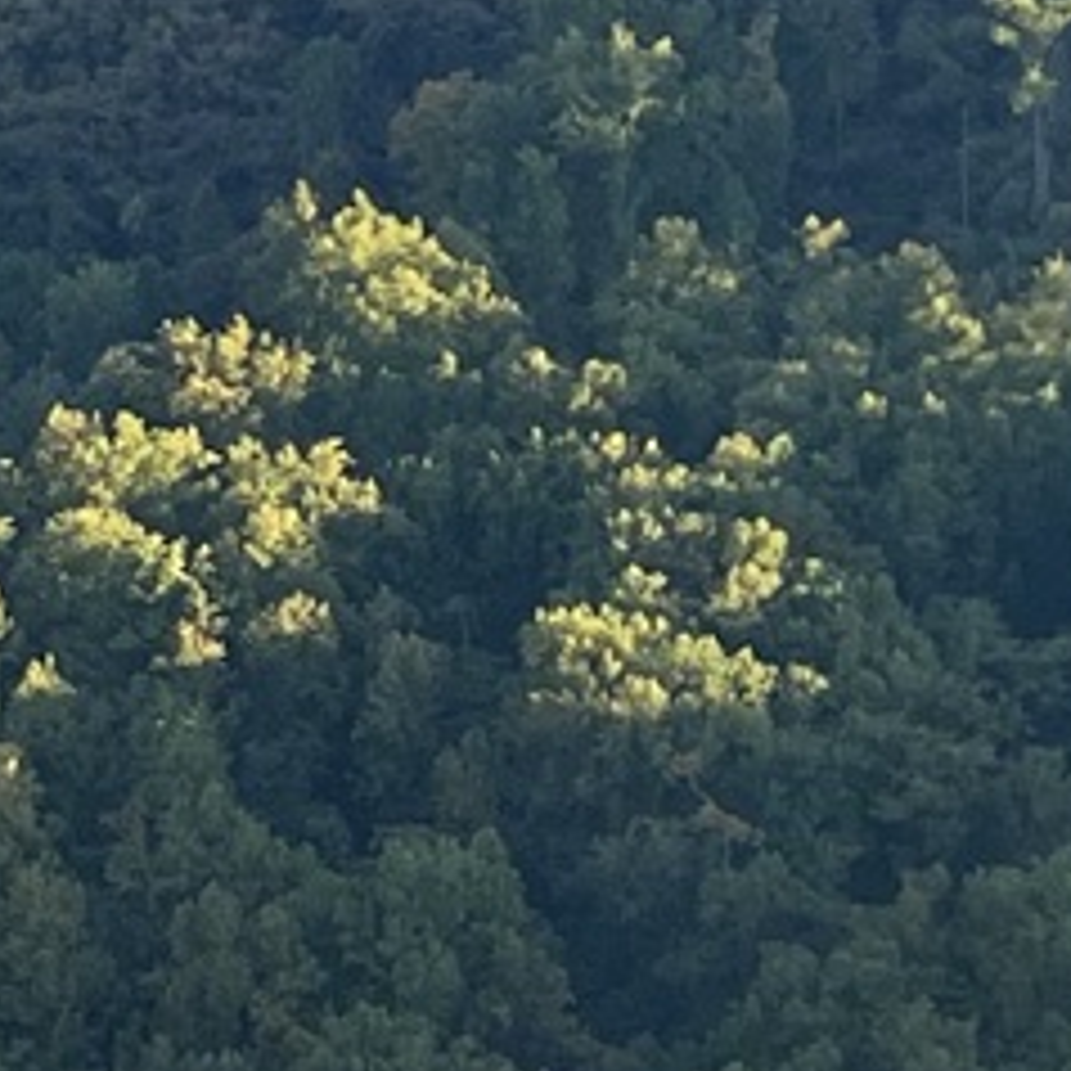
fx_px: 6756
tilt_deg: -1.6
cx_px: -2282
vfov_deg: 9.1
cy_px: 482
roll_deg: -0.2
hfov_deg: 7.7
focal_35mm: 193
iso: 50
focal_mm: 5.1
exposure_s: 1/1046
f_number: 1.6
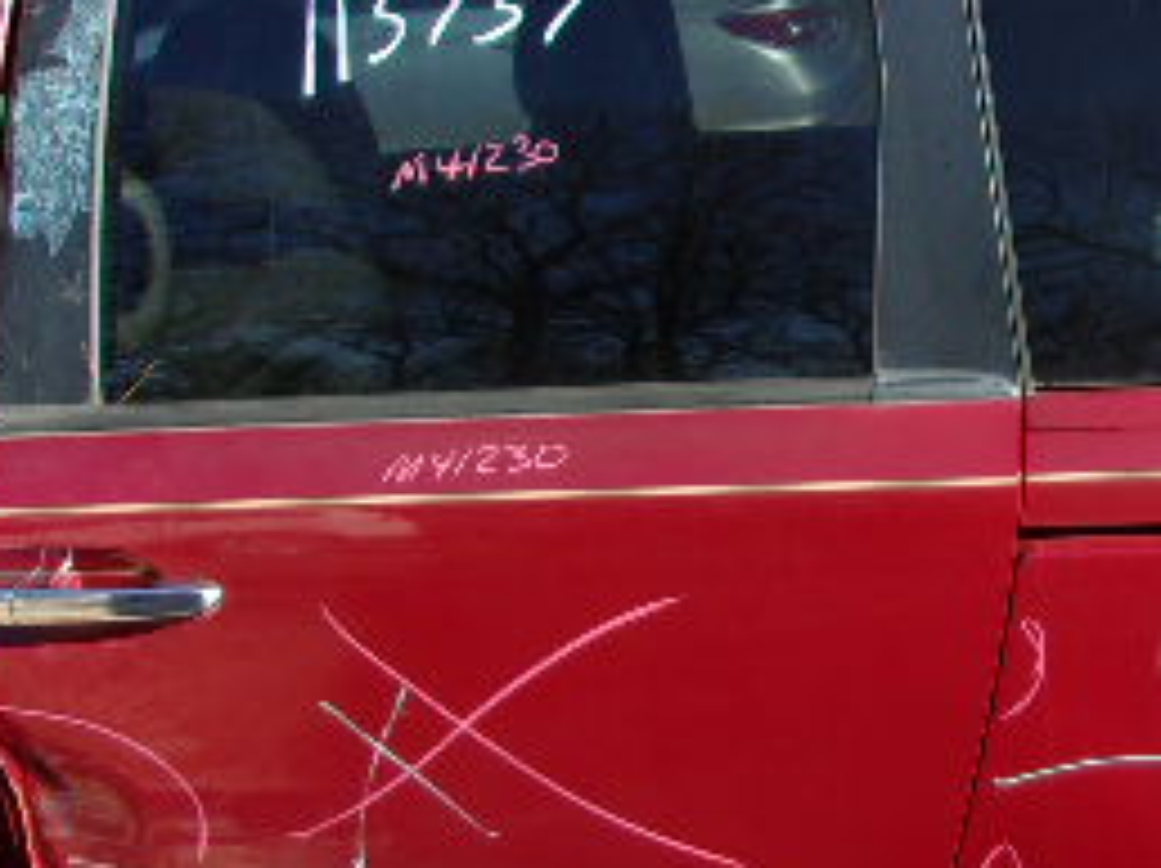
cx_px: 1305
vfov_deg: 21.9
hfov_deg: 26.5
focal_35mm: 67
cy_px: 486
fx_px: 2245
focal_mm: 4.9
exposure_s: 1/400
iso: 80
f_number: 3
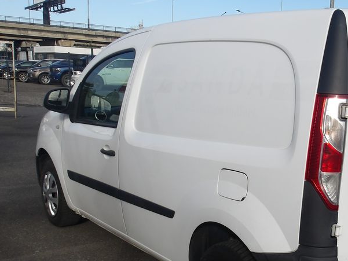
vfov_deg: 31.2
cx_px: 283
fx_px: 463
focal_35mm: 46
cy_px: 178
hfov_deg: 39.5
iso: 100
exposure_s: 1/131
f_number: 10.4
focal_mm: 4.9
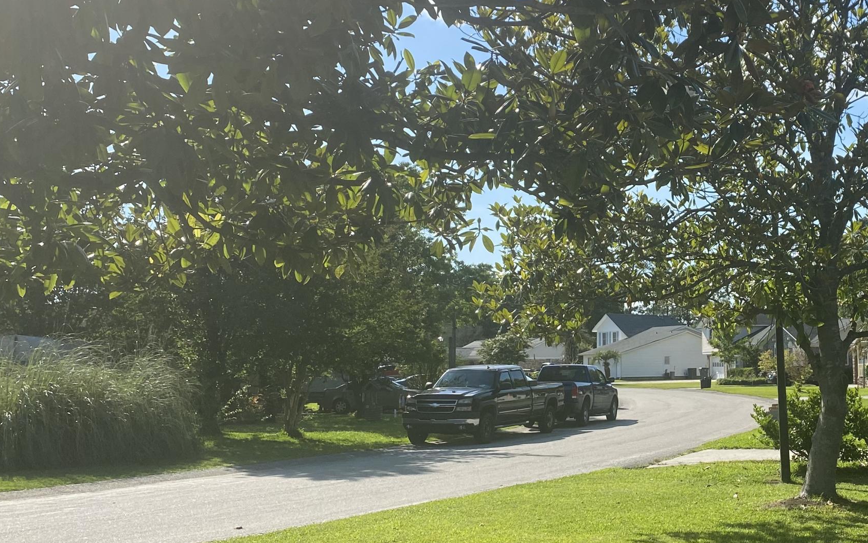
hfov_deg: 39.2
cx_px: 717
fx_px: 1159
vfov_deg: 26.3
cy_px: 247
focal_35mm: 49
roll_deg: +0.0
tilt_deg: +5.8
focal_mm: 4.25
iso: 32
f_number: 1.8
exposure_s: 1/1927
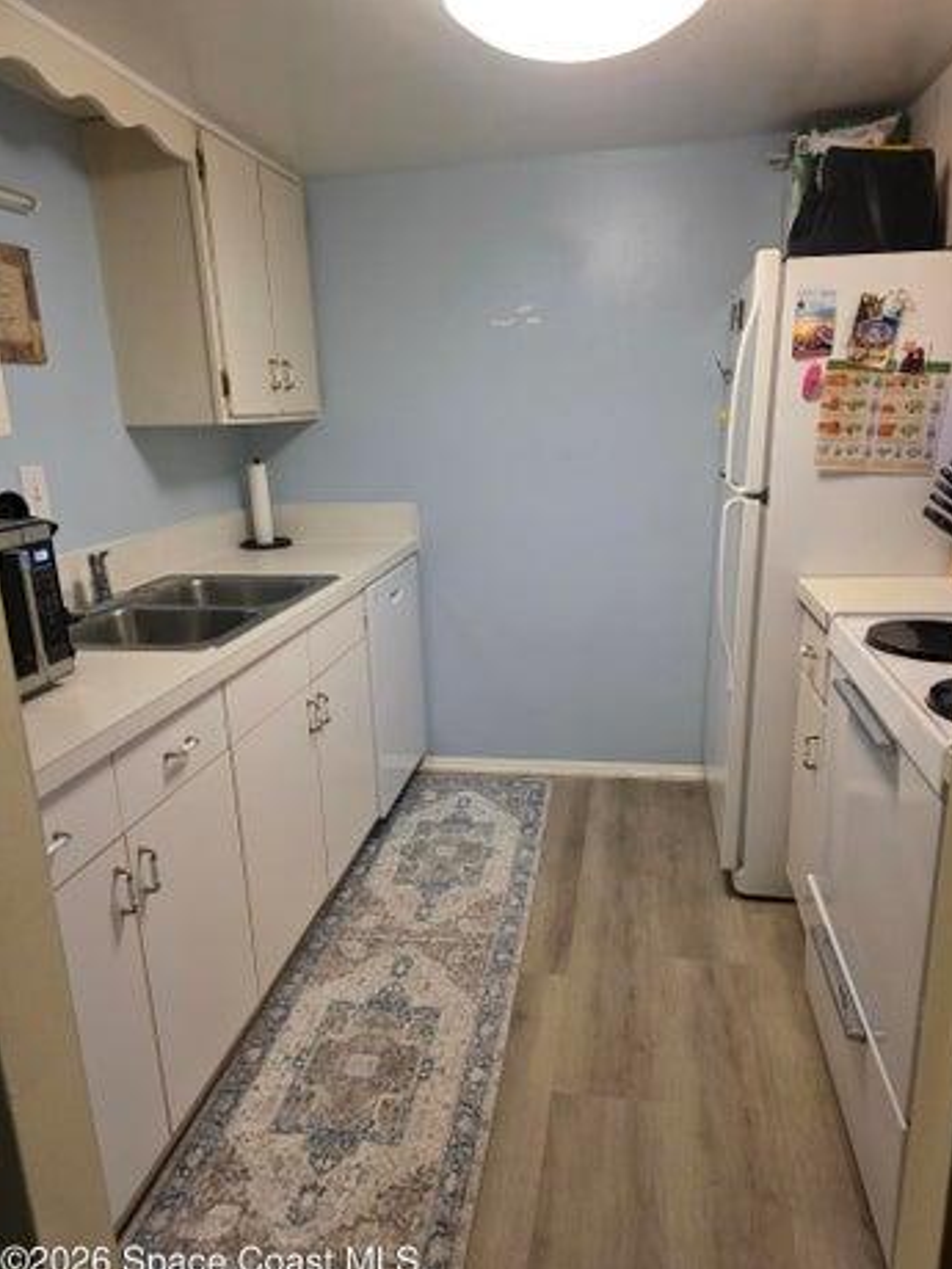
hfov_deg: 56.8
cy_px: 659
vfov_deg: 71.6
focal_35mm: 24
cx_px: 494
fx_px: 880
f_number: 1.7
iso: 640
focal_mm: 6.3
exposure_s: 1/120
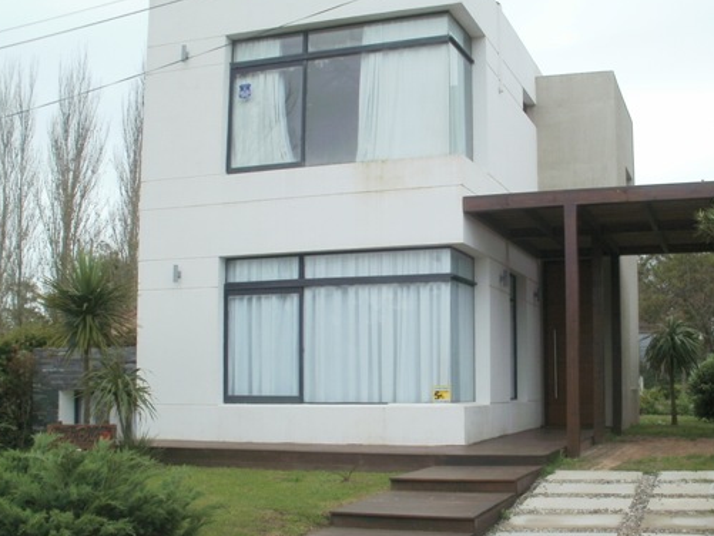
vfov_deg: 31.4
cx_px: 435
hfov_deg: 41.0
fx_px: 949
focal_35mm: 46
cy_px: 322
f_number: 5.6
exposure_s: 1/160
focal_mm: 6.3
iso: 100
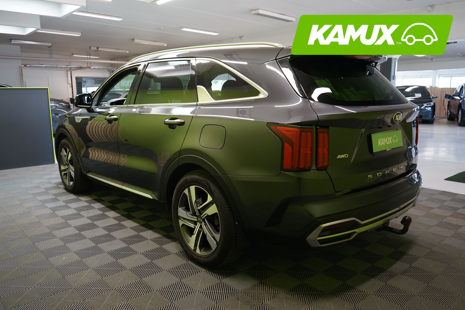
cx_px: 232
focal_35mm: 29
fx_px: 375
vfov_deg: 45.0
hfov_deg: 63.7
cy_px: 155
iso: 2000
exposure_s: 1/30
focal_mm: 29
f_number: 6.3
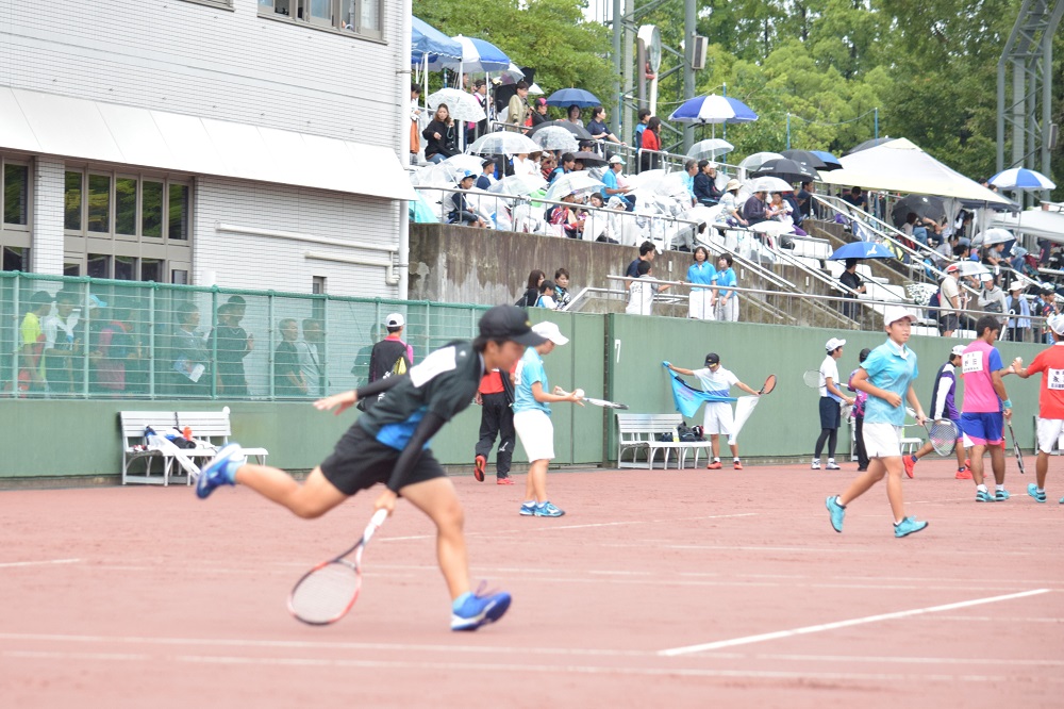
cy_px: 354
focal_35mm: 165
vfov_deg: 8.3
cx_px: 532
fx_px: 4875
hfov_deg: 12.5
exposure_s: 1/1250
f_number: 4.8
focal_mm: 110
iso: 1250
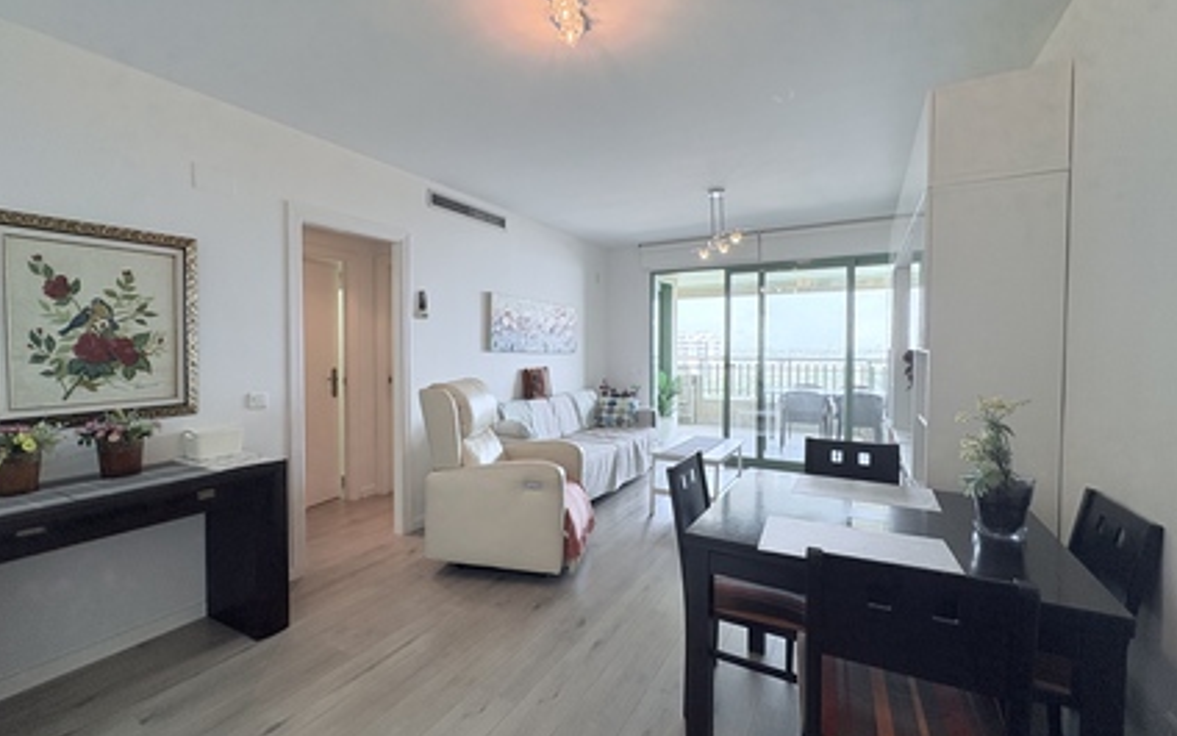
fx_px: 513
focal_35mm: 16
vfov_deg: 71.2
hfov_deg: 97.8
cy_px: 360
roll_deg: +0.4
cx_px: 568
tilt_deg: -1.4
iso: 80
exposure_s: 1/117
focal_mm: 2.22
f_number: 2.2
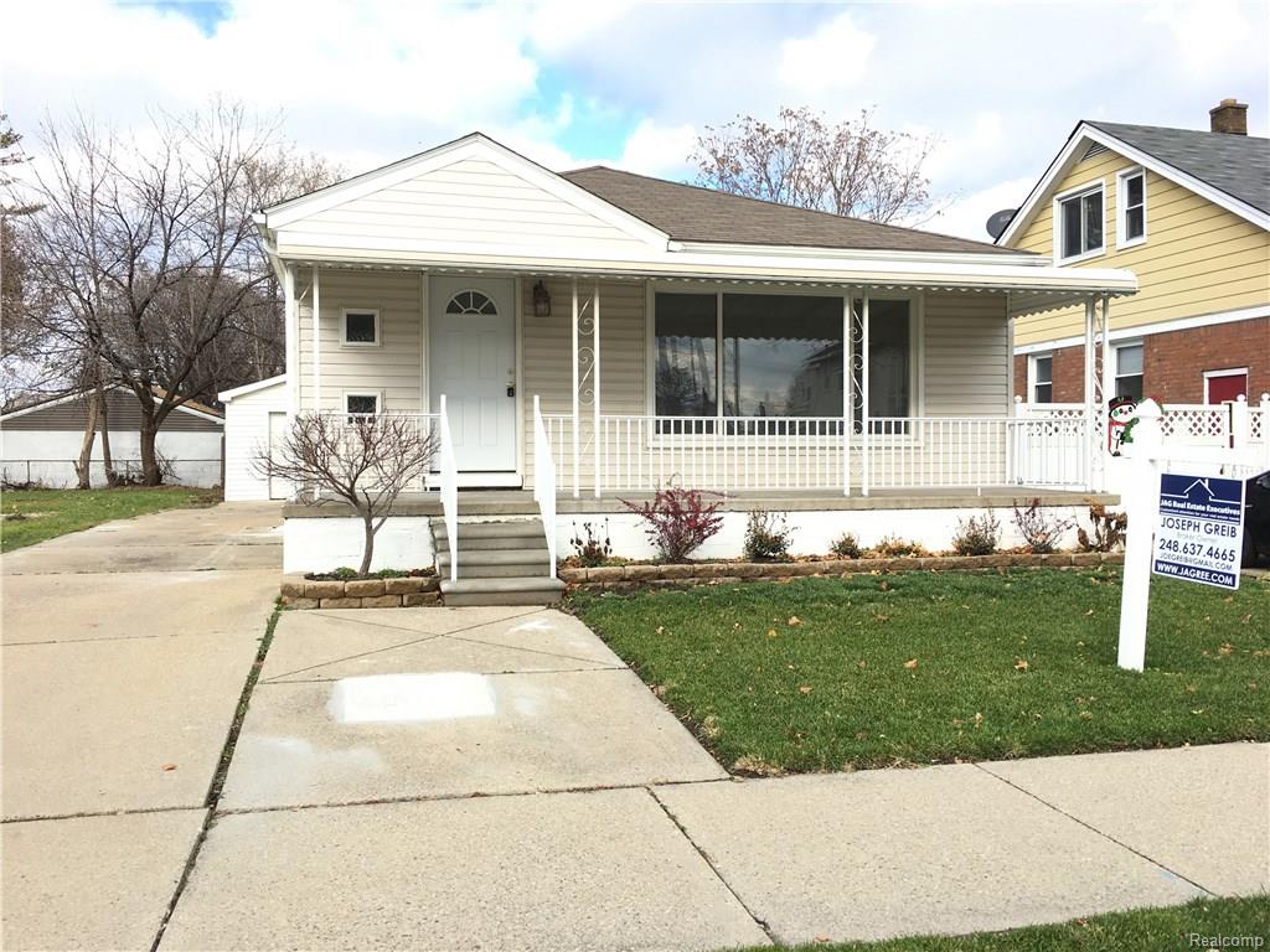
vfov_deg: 48.2
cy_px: 476
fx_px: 1064
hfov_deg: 61.7
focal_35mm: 29
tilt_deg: +0.2
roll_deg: -0.1
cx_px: 635
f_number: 2.2
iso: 25
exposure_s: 1/437
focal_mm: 4.15
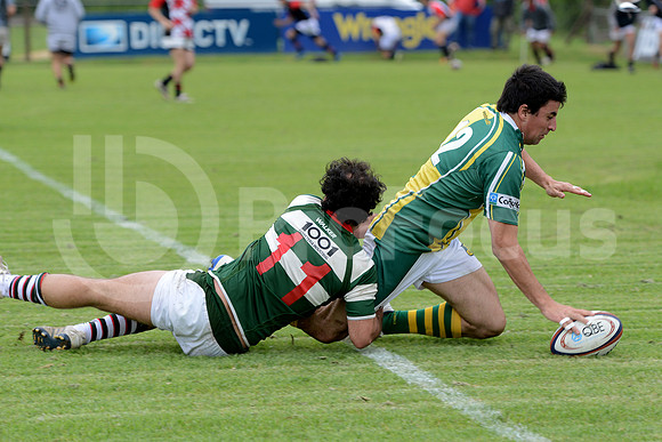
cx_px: 331
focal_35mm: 155
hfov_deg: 13.2
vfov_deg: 8.9
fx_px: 2851
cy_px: 221
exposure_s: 1/640
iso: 400
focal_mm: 155
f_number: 4
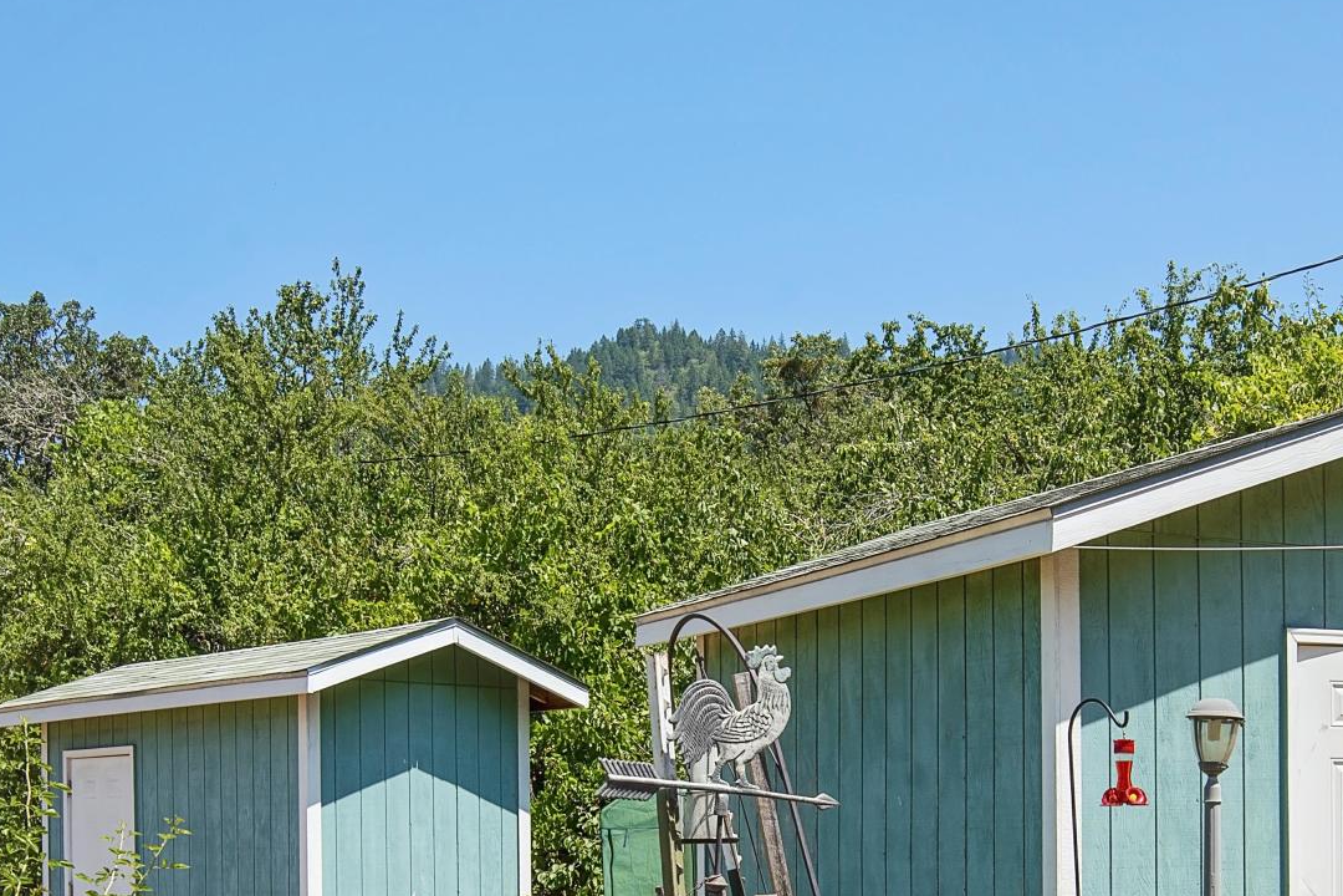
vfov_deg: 25.9
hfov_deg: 39.6
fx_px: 1865
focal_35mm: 50
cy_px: 850
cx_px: 739
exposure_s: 1/125
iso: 100
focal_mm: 18
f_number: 9
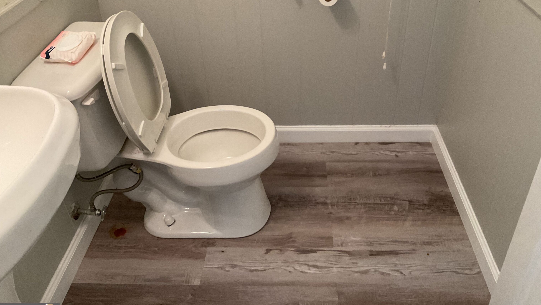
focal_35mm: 32
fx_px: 459
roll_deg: +2.1
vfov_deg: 36.5
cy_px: 118
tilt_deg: -31.8
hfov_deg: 61.0
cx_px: 272
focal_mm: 3
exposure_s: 1/50
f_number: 1.8
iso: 160
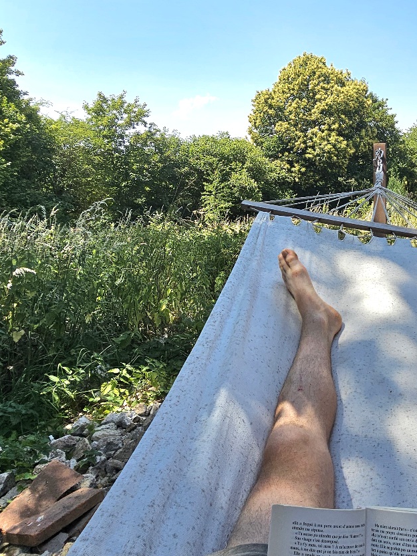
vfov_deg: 69.2
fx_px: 402
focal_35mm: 25
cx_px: 335
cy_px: 246
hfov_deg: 51.4
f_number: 2.2
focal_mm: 2.2
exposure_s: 1/1111
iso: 50
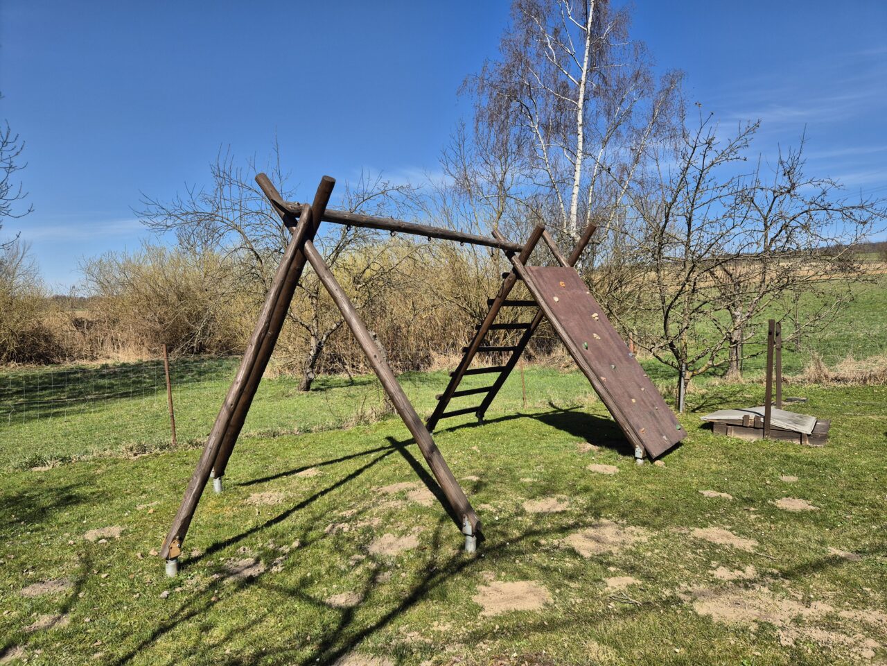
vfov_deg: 58.9
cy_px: 333
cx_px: 444
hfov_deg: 73.9
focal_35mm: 23
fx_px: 589
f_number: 1.8
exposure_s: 1/1912
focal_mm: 5.4
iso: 25
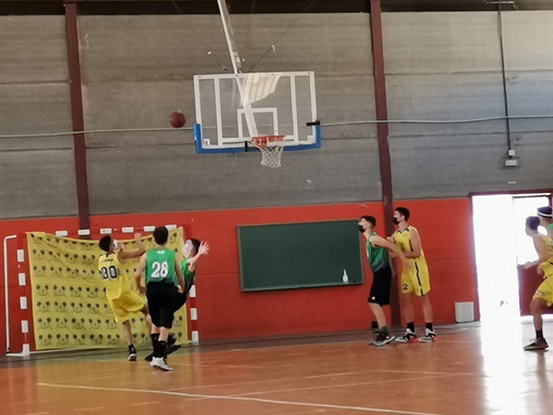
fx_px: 2014
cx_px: 276
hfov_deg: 15.6
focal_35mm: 126
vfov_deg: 11.8
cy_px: 208
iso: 125
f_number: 1.8
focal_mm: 4.75
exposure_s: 1/100
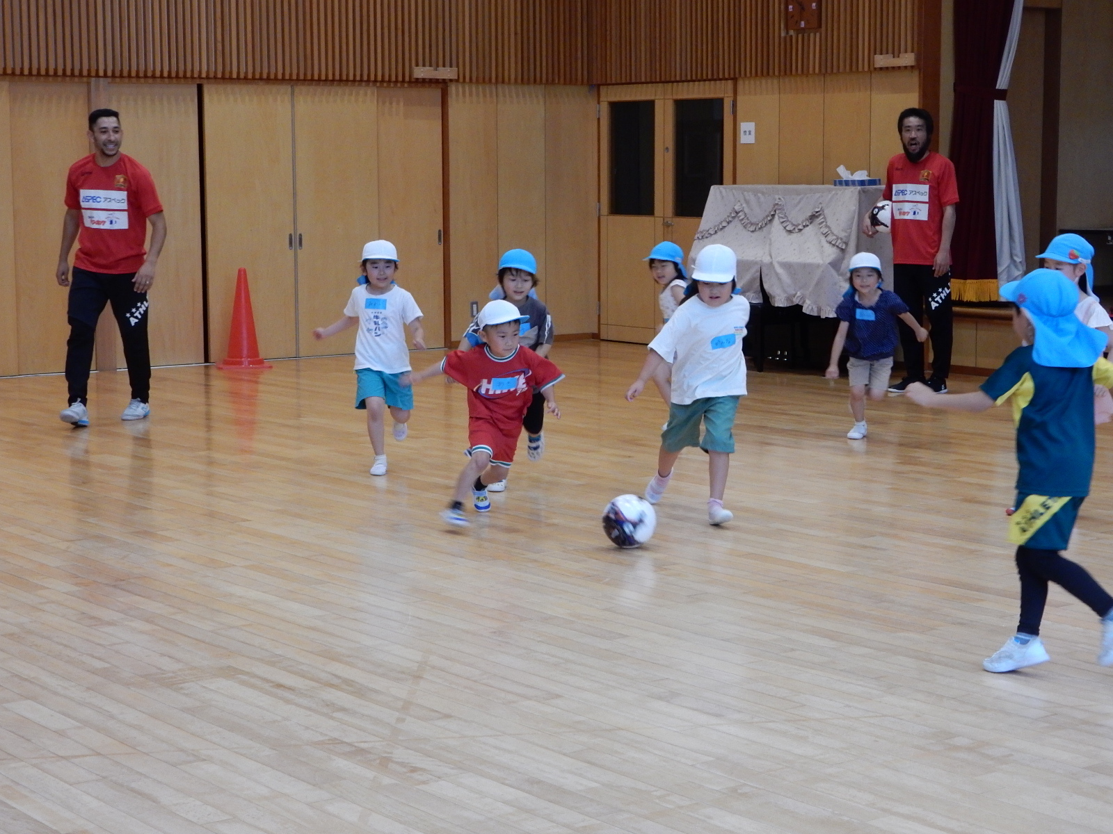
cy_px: 417
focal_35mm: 71
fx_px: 2283
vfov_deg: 20.7
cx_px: 556
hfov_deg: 27.4
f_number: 4.8
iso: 400
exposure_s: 1/100
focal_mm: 12.6
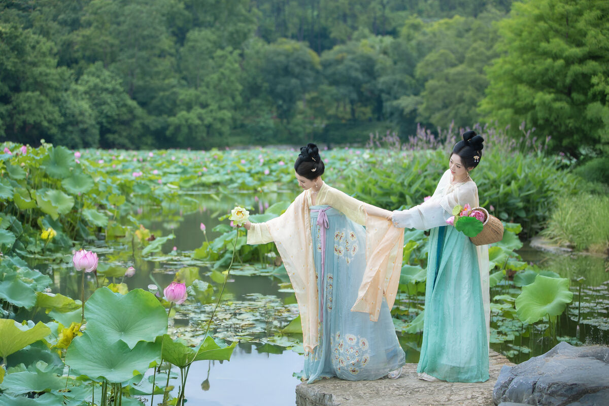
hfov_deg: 28.8
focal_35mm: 70
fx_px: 1184
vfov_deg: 19.5
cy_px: 203
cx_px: 304
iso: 100
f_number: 2.8
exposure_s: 1/400
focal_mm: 70
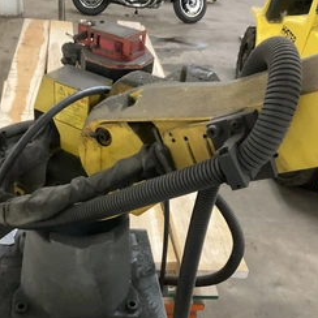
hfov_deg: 39.7
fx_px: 437
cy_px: 188
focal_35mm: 42
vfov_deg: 39.9
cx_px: 112
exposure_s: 1/40
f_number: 1.8
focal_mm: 3
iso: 320
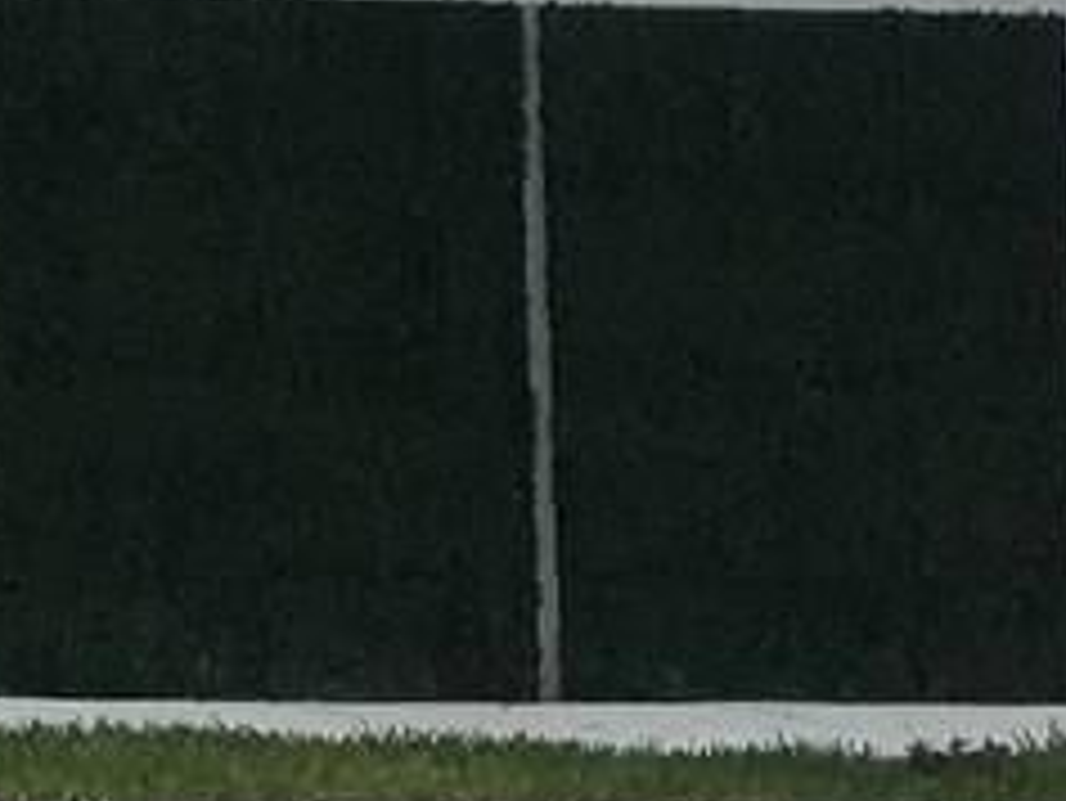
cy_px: -612
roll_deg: -1.6
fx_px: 6039
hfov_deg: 8.5
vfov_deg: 7.4
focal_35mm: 196
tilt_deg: +6.5
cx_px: -2083
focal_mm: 4.15
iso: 25
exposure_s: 1/1261
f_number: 2.2
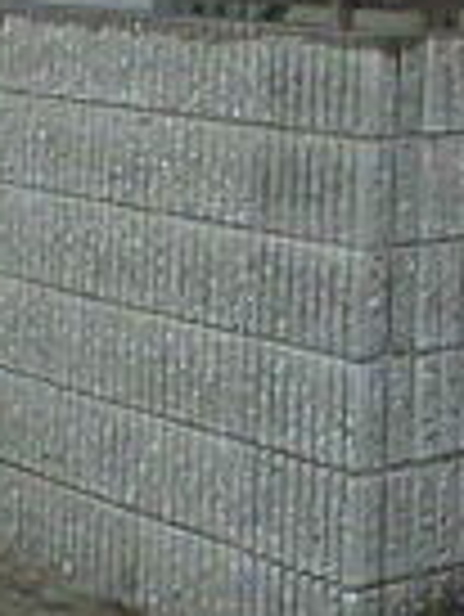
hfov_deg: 11.0
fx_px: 2088
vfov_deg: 15.0
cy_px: -423
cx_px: 1059
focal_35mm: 117
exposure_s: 1/80
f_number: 2.8
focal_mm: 4.5
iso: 80
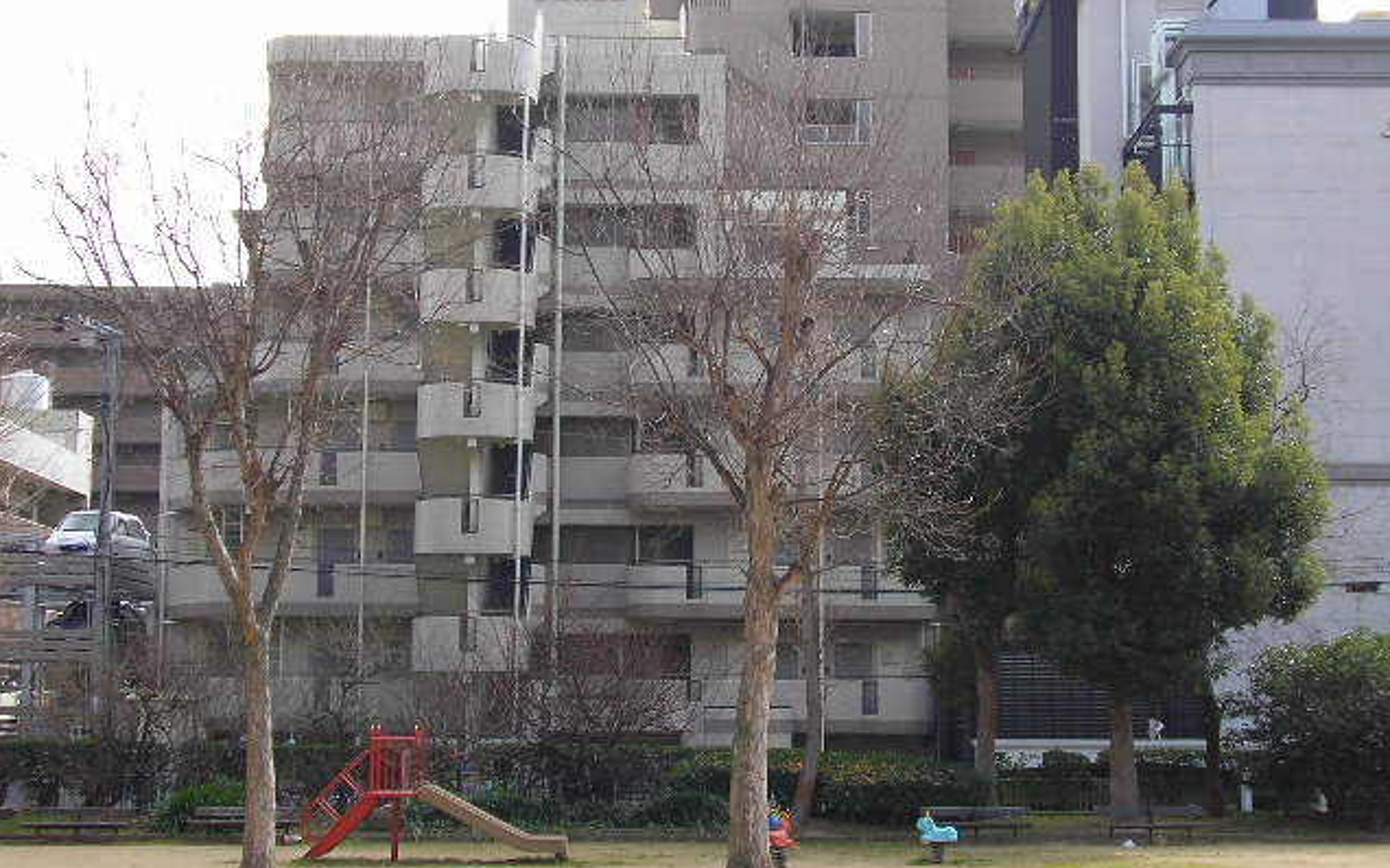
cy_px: 383
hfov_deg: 32.0
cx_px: 695
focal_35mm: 64
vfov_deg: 20.3
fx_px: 2424
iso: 50
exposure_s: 1/171
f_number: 3.6
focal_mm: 9.2
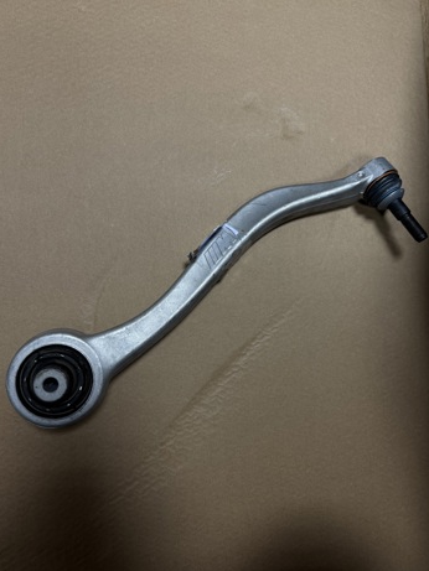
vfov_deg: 69.4
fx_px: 413
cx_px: 218
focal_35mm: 25
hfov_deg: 54.9
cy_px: 277
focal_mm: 6.76
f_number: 1.78
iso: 160
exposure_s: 1/50
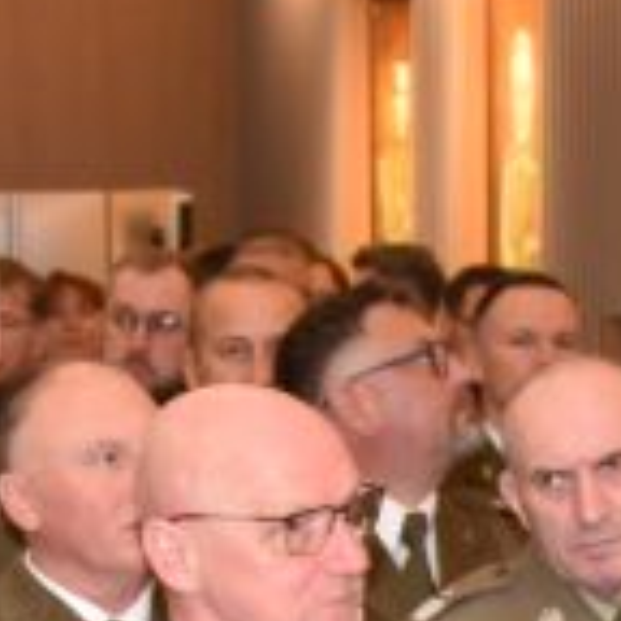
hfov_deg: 8.0
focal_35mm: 218
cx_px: 530
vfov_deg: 7.8
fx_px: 4425
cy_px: 1151
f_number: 4
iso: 3200
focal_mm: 36
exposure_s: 1/60
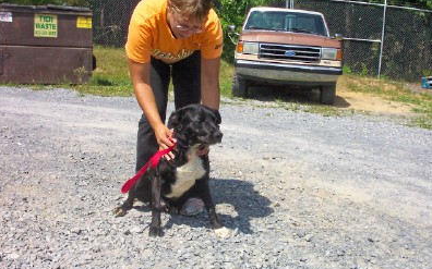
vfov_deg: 35.3
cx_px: 216
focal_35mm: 36
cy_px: 141
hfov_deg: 54.0
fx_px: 424
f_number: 9.5
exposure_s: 1/250
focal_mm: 7.5
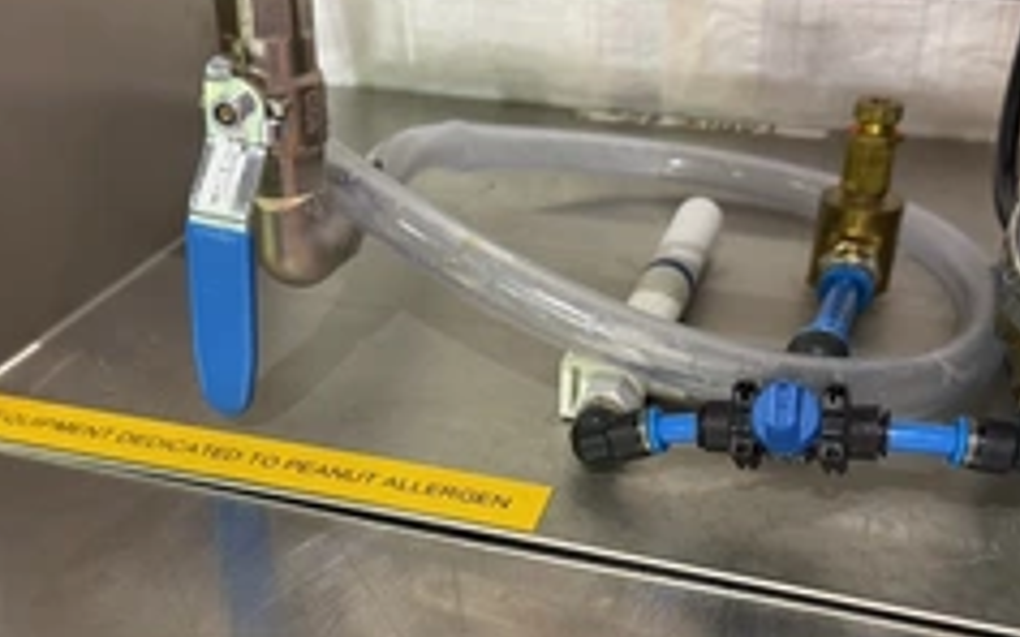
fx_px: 1195
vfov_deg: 29.6
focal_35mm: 43
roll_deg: -3.0
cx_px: 512
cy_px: 443
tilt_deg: -31.1
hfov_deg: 46.2
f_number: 1.78
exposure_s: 1/60
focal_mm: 6.76
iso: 320
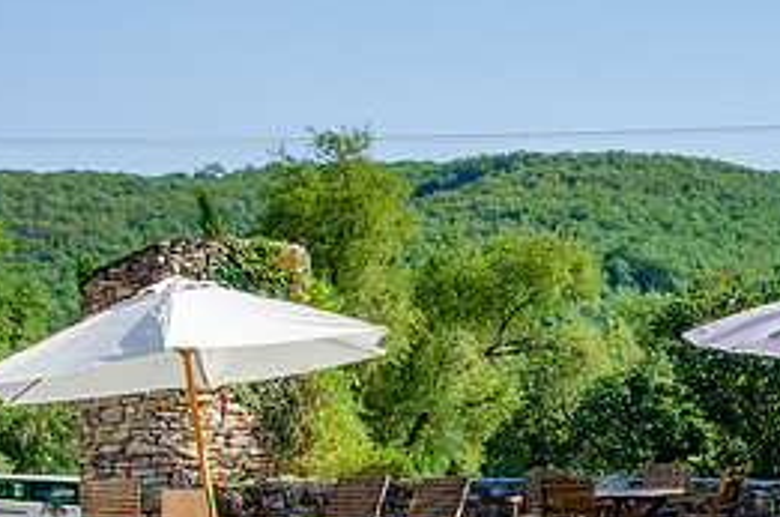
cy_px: 460
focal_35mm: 80
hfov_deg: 24.6
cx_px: 726
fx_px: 1730
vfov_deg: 16.8
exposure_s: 1/400
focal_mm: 24
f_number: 10
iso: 500
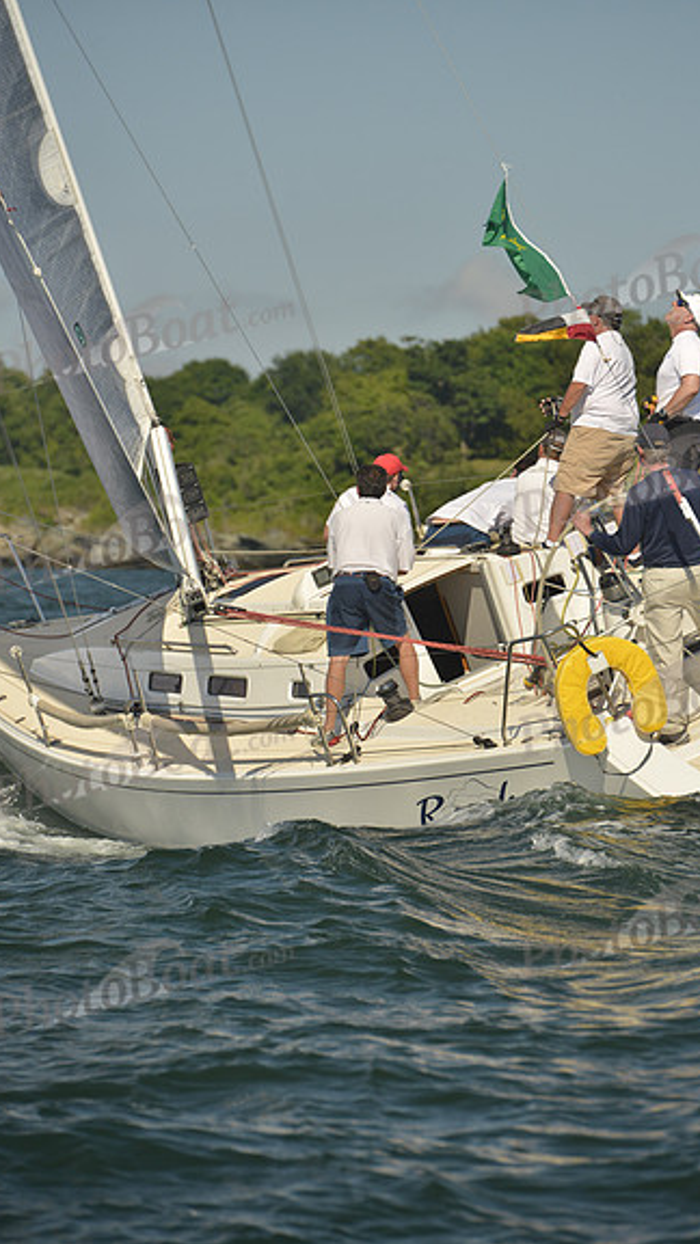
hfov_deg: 5.8
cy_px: 622
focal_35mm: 211
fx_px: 6963
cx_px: 407
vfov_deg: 10.2
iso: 400
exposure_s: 1/1250
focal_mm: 200
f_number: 8
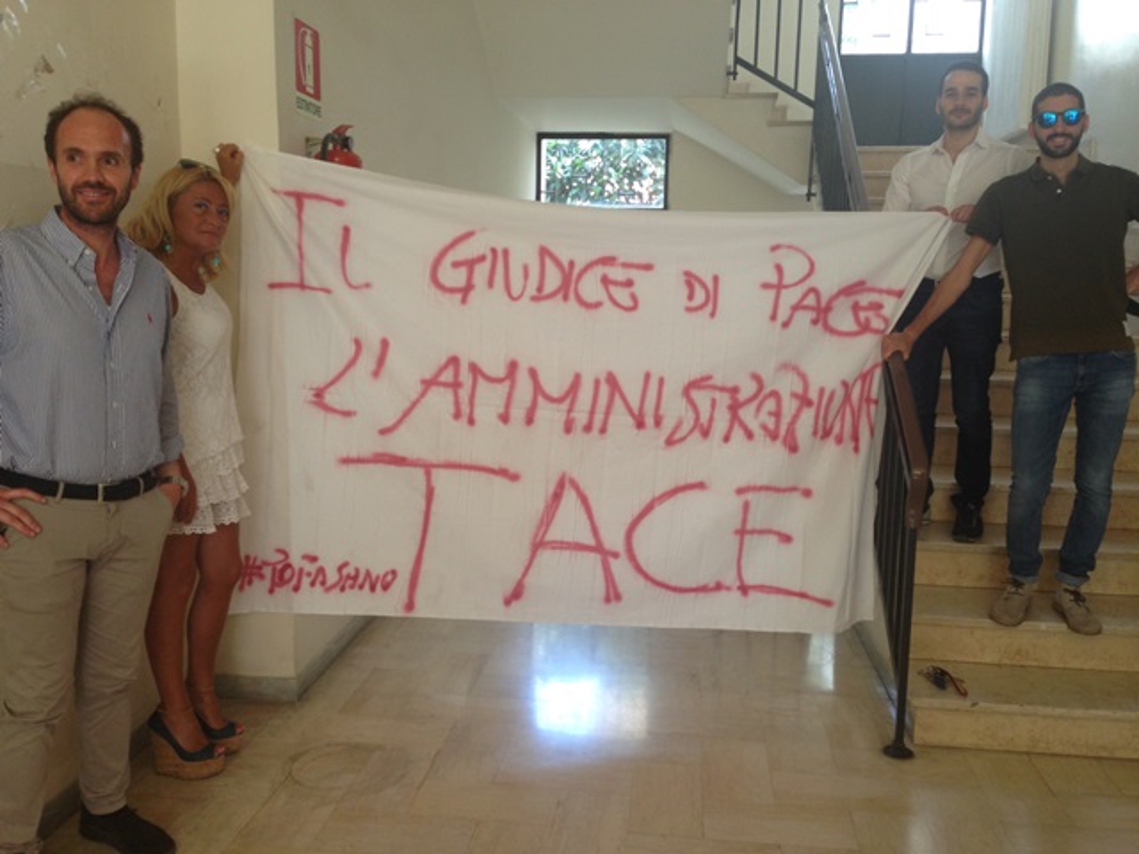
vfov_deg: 42.9
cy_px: 427
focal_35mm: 33
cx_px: 570
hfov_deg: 55.4
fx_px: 1086
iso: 64
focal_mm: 4.12
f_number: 2.4
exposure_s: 1/30
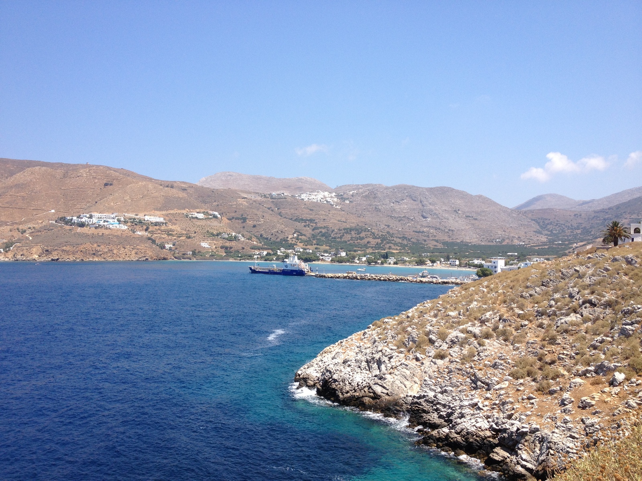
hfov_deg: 52.6
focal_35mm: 35
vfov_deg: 40.7
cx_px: 321
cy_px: 240
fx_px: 649
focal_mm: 4.28
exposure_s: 1/1577
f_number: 2.4
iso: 50
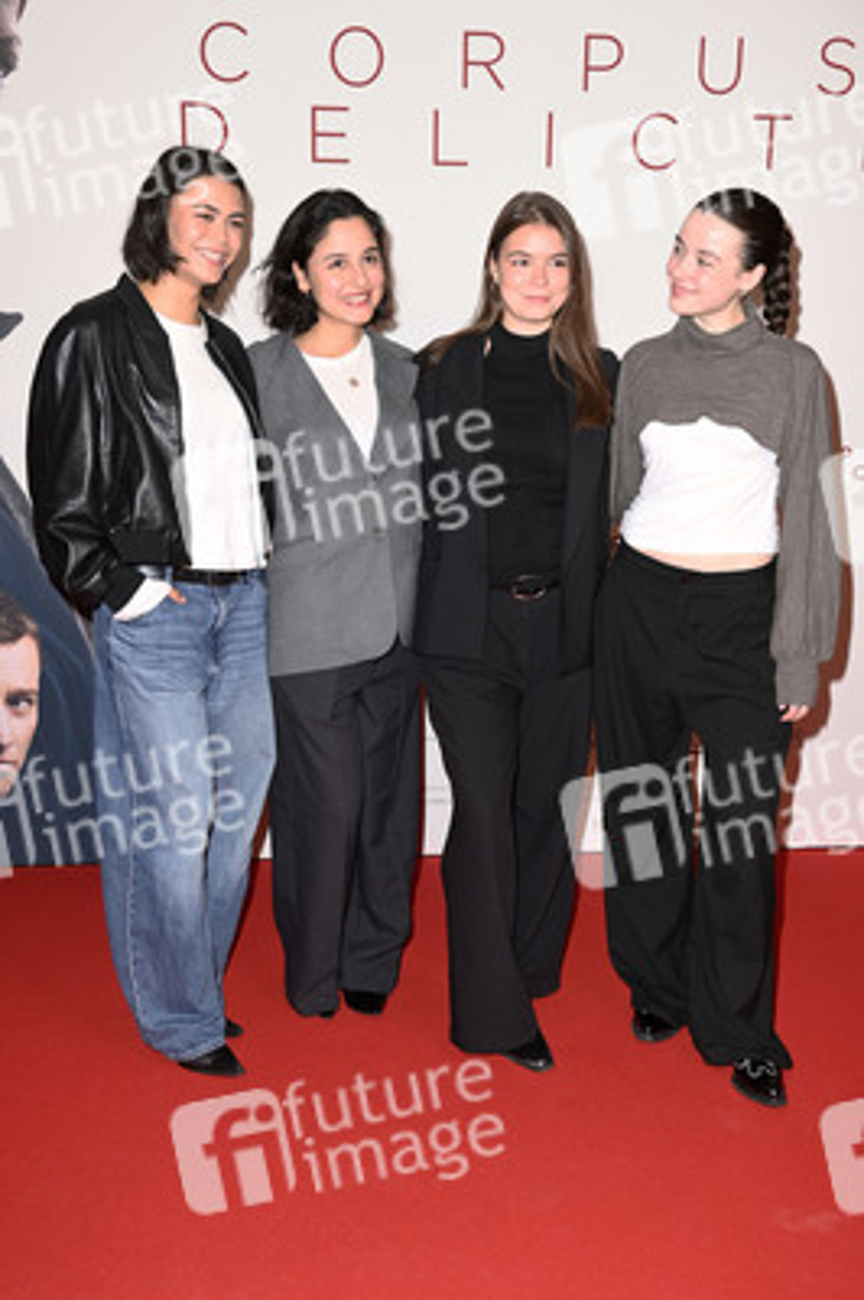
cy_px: 650
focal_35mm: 38
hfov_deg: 35.0
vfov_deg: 50.7
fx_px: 1370
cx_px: 432
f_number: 6.3
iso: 500
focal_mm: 38
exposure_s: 1/320
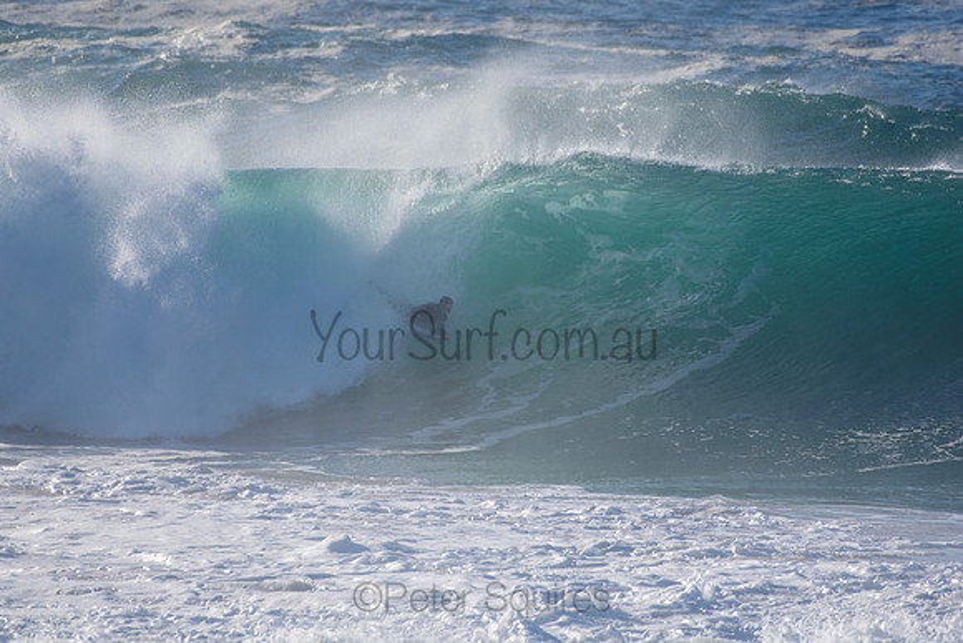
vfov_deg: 1.8
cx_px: 482
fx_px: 20066
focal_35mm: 750
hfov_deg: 2.7
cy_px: 322
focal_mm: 500
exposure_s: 1/2000
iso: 320
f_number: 5.6
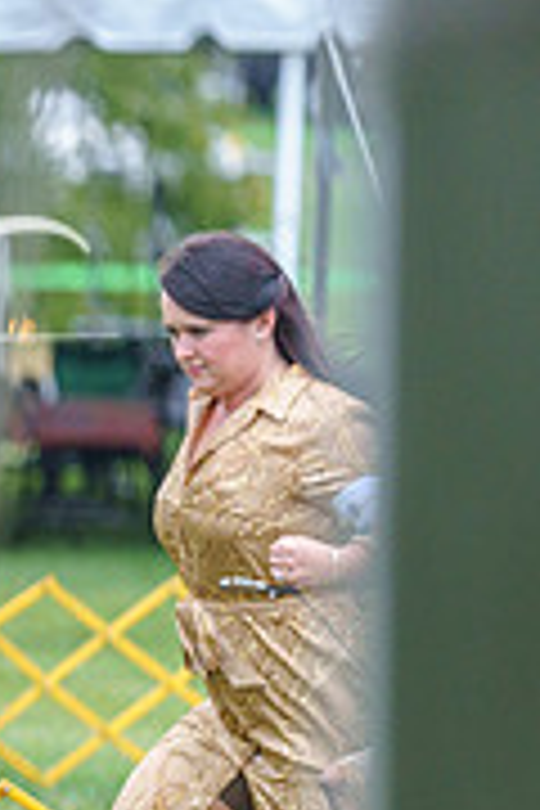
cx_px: -670
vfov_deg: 3.9
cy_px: 578
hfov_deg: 2.6
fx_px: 11947
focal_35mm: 531
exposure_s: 1/640
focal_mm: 165
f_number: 2.8
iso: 640
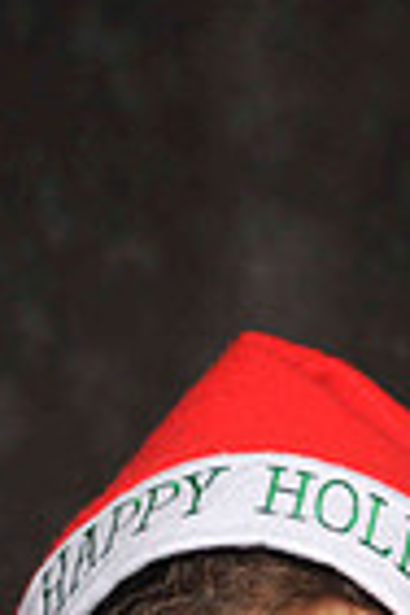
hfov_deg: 3.0
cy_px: 968
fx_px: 7748
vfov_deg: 4.5
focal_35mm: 454
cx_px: 229
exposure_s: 1/60
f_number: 5.6
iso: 200
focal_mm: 95
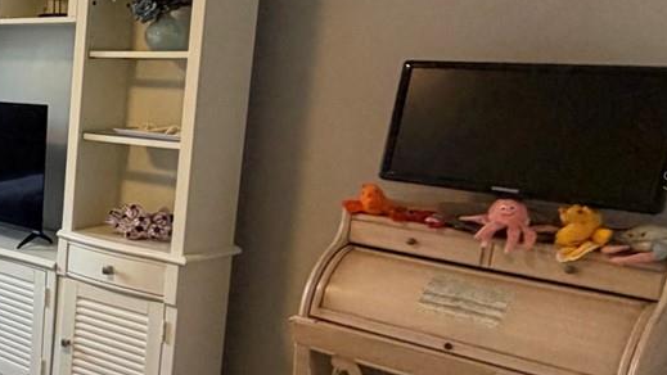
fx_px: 831
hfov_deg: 31.3
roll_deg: -1.1
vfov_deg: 25.4
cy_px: 180
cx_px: -244
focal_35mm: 47
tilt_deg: -10.3
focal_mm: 2.22
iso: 200
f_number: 2.2
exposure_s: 1/60
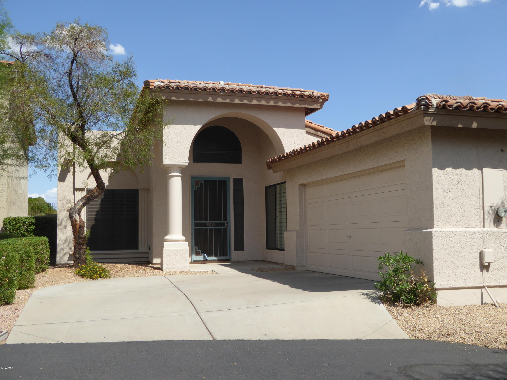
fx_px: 542
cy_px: 190
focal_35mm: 37
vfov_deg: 38.7
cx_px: 254
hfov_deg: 50.1
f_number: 4.5
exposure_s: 1/500
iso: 100
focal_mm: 6.7
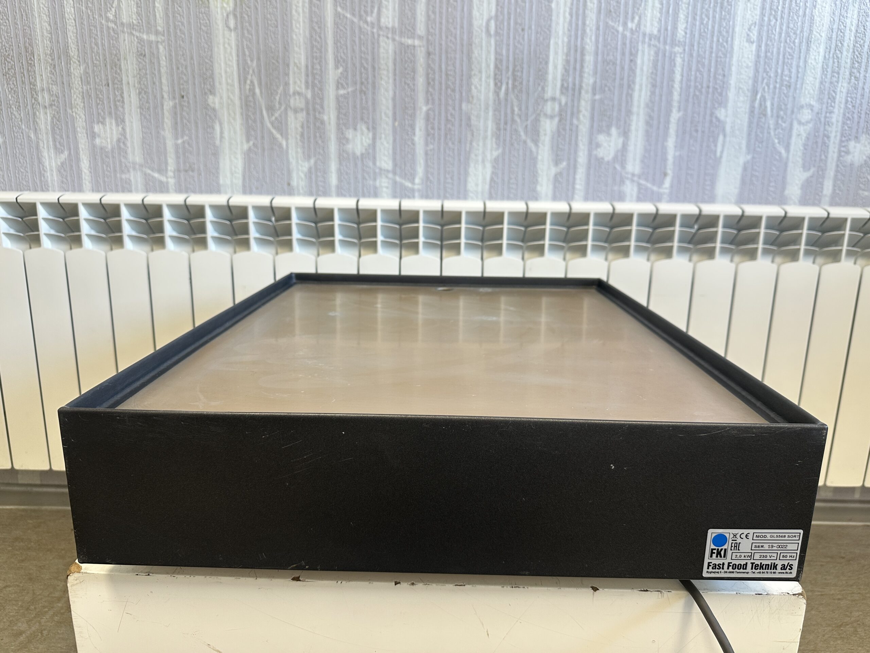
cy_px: 326
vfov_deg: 56.8
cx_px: 435
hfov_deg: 71.6
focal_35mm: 24
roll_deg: -0.6
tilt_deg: -13.0
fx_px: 603
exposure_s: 1/50
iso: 125
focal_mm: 6.86
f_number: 1.78
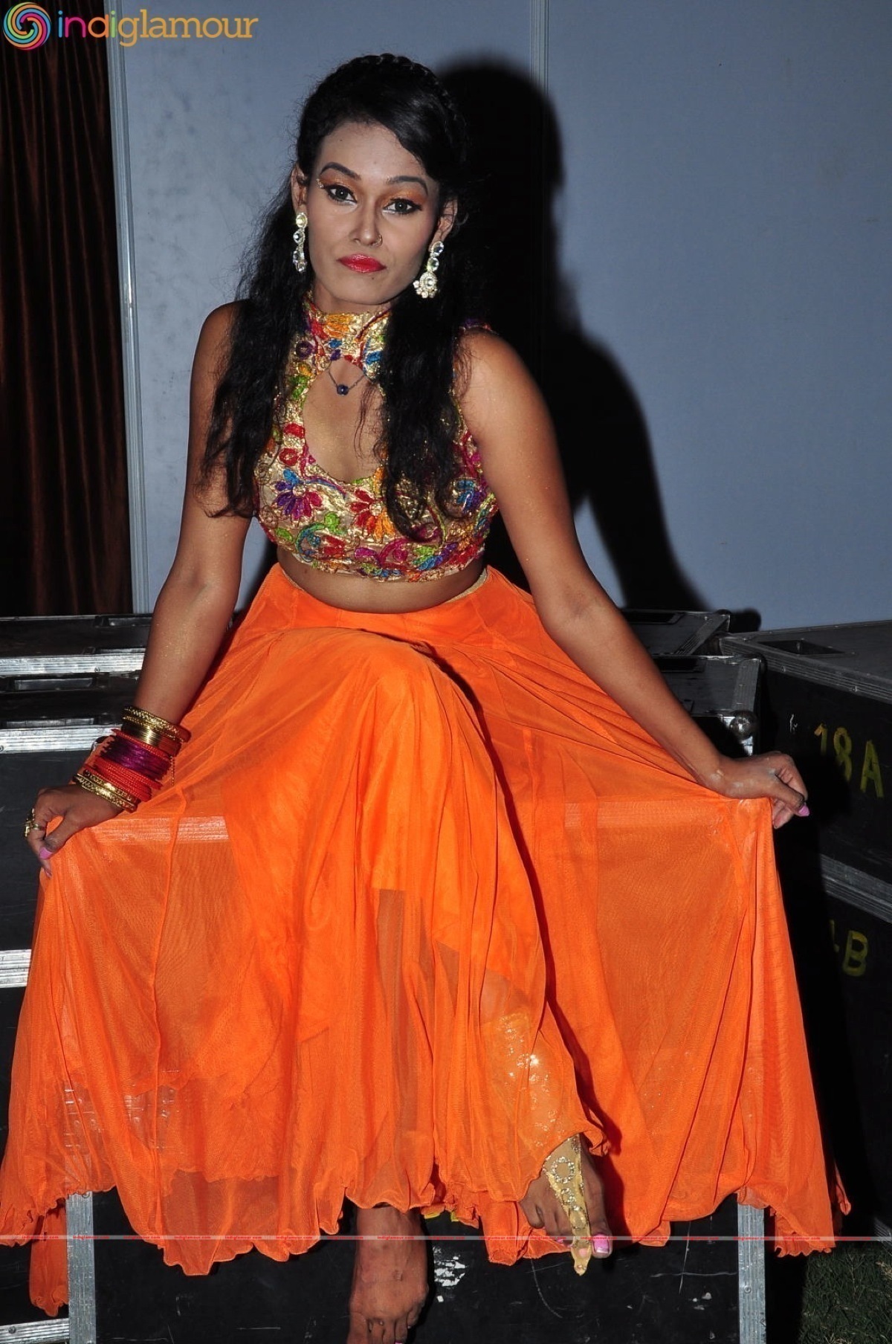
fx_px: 1957
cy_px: 672
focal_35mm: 52
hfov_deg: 25.7
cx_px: 446
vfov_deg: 37.9
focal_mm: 35
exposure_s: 1/125
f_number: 10
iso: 400
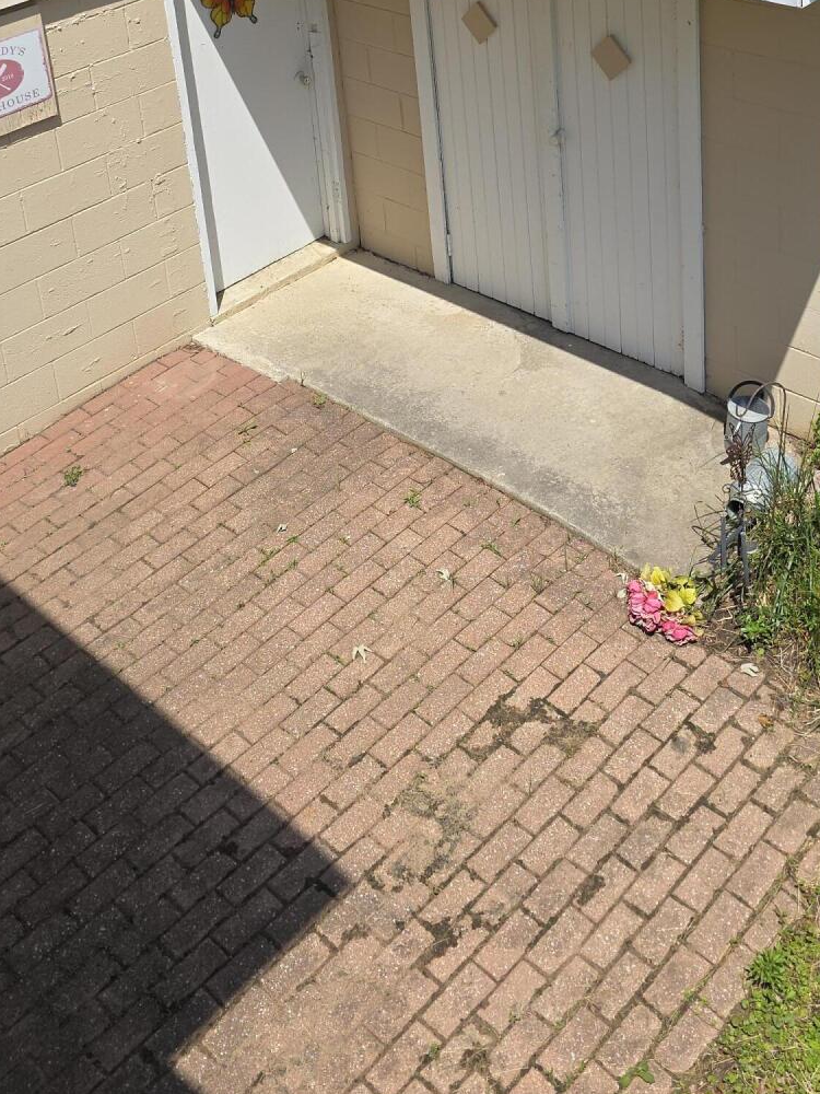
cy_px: 28
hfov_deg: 31.5
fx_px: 1453
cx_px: 477
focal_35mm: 46
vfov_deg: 37.4
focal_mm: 6.3
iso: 12
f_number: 1.7
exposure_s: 1/929
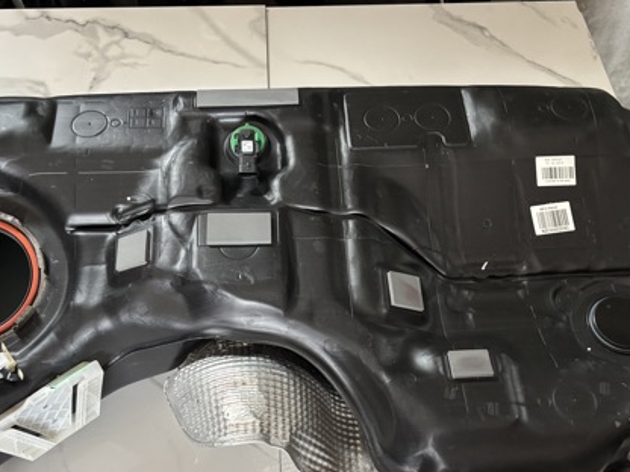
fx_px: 728
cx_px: 301
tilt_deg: -56.1
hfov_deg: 46.8
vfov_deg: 35.5
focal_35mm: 40
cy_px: 328
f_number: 1.6
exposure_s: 1/60
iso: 400
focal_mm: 5.96
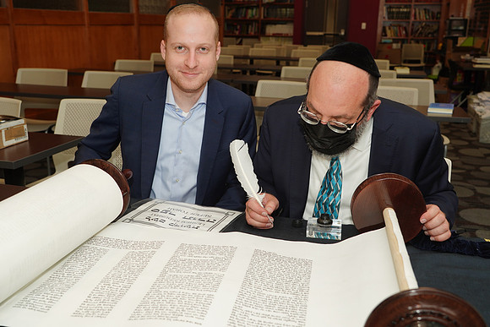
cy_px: 164
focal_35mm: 37
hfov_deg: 51.9
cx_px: 245
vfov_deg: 36.0
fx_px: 504
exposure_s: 1/80
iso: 320
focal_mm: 37
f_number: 5.6
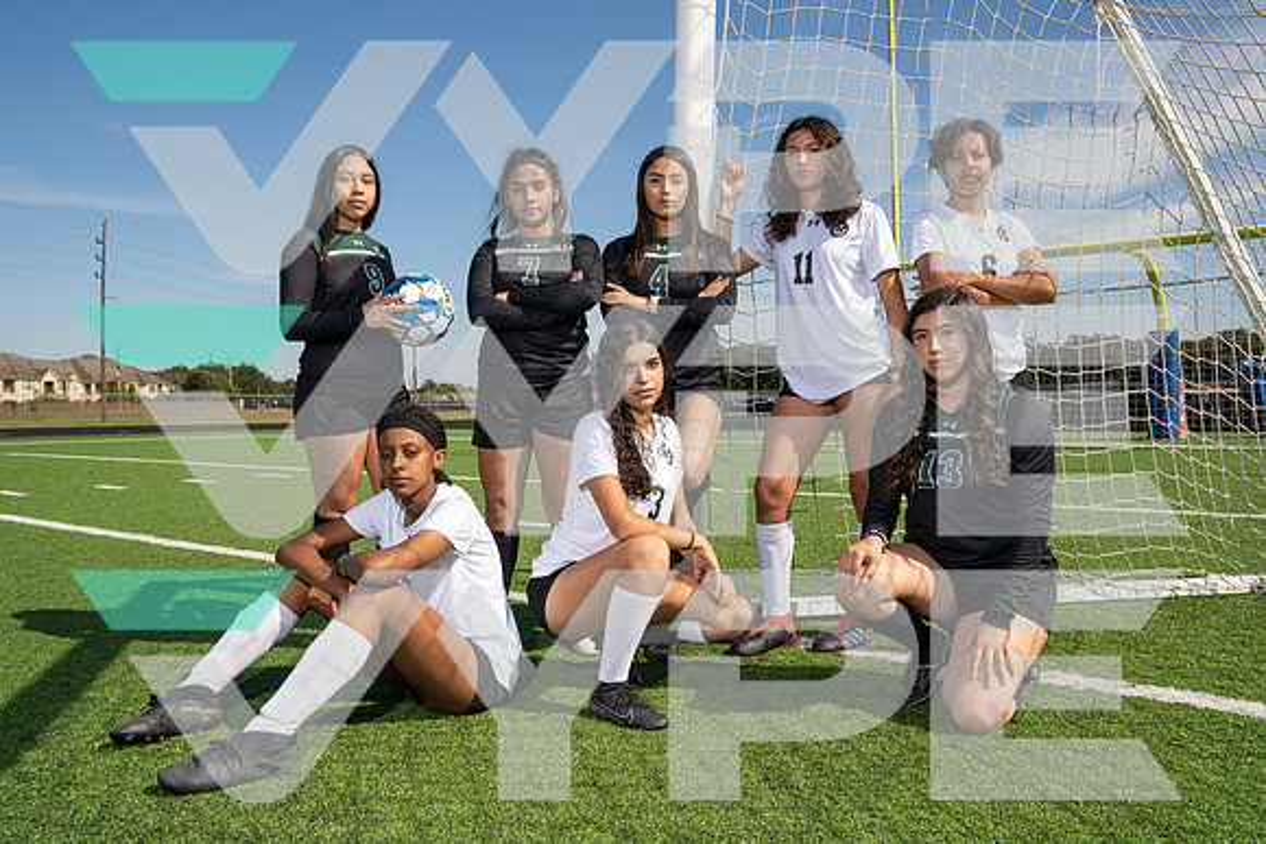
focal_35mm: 30
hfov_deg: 61.9
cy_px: 422
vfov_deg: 43.6
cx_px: 633
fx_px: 1055
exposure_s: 1/250
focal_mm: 30
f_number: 8
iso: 100
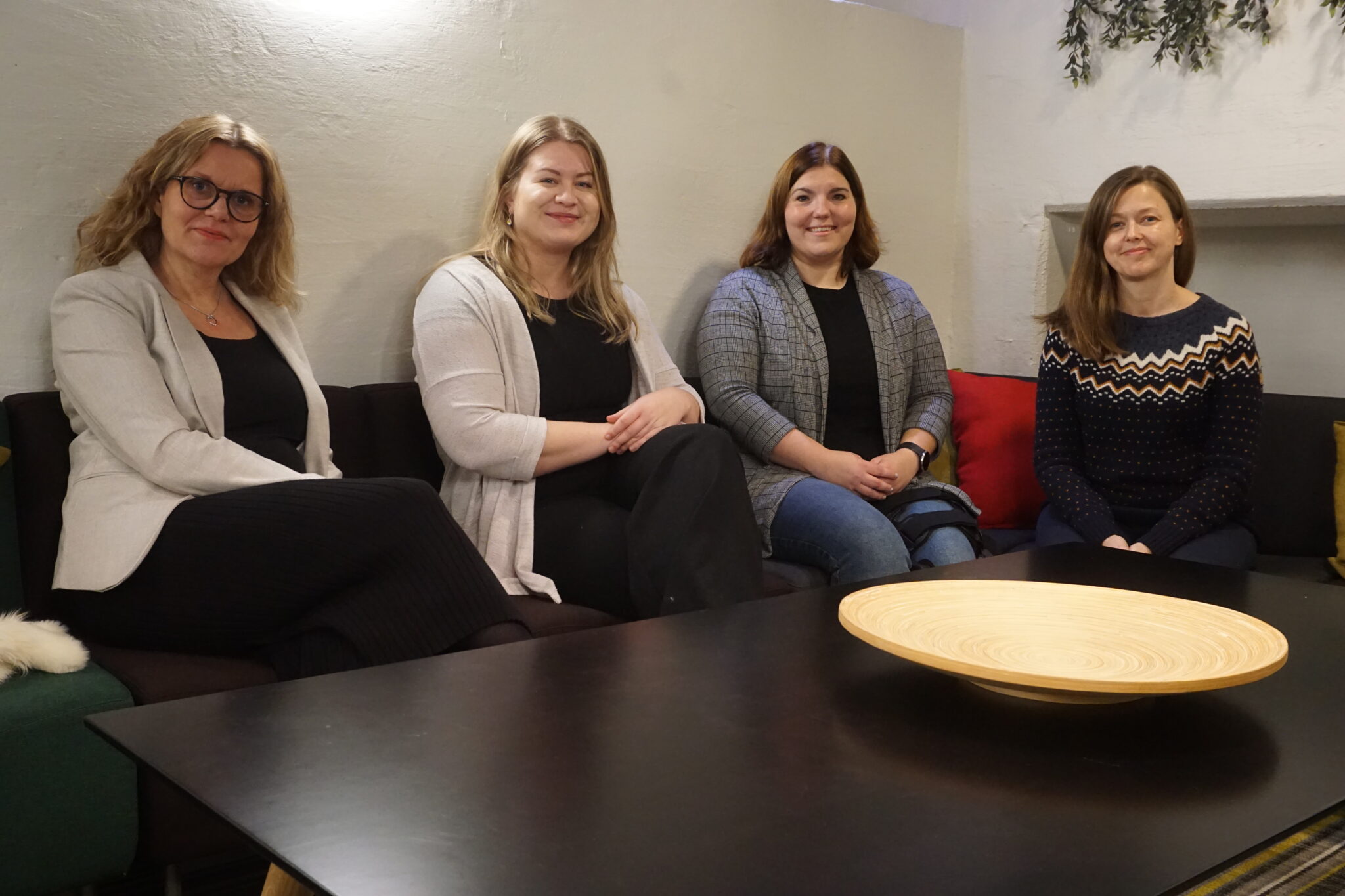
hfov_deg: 53.1
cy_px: 448
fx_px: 1345
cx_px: 672
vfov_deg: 36.9
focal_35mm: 36
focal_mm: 24
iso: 3200
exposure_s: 1/50
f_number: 7.1
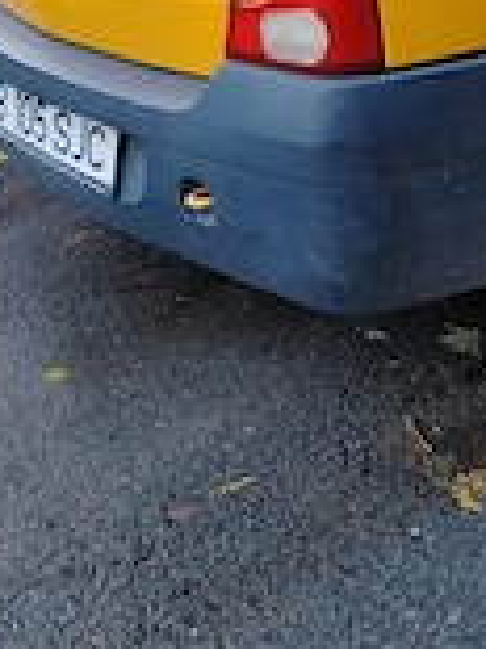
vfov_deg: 28.7
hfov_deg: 22.6
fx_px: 1162
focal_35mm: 62
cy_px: -42
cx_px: 503
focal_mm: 5.25
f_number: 1.75
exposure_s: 1/33.3
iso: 1369
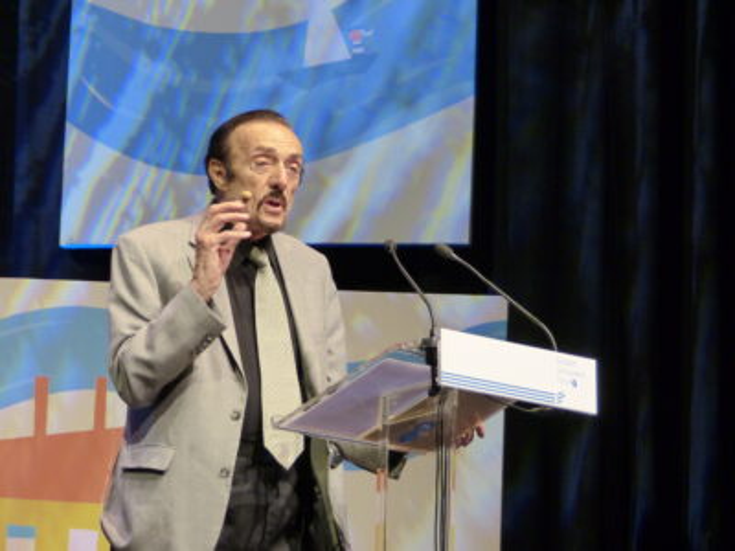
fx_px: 3610
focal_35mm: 170
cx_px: 368
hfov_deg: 11.6
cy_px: 276
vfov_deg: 8.7
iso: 400
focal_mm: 27.8
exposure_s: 1/60
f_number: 2.8
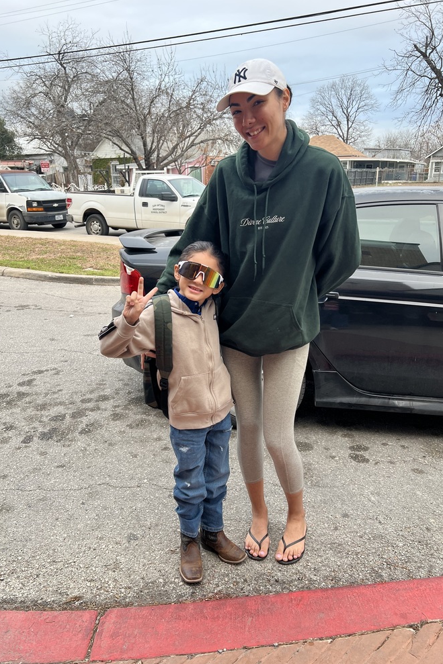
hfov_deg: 46.4
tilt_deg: -17.0
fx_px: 517
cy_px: 342
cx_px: 225
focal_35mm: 28
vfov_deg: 65.5
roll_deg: +0.6
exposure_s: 1/121
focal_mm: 5.7
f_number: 1.5
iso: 32
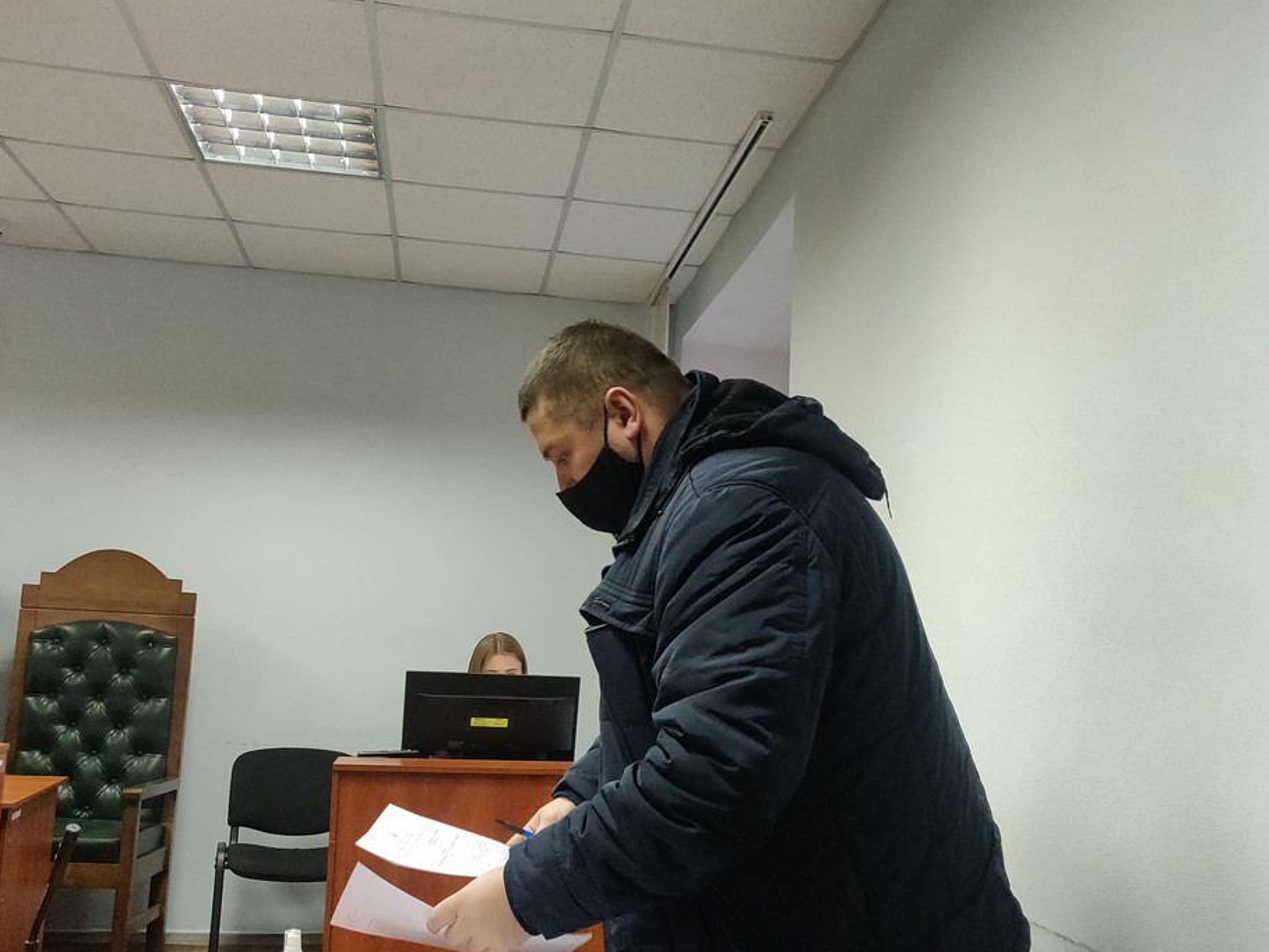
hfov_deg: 55.3
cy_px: 564
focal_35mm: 33
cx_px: 678
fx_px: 1210
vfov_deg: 42.8
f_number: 1.7
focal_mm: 4.25
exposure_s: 1/50
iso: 1600
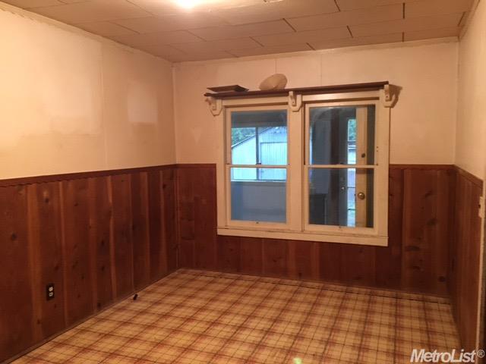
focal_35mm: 29
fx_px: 407
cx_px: 243
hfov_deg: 61.7
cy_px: 182
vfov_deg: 48.2
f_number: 2.2
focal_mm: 4.15
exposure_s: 1/15
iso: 200
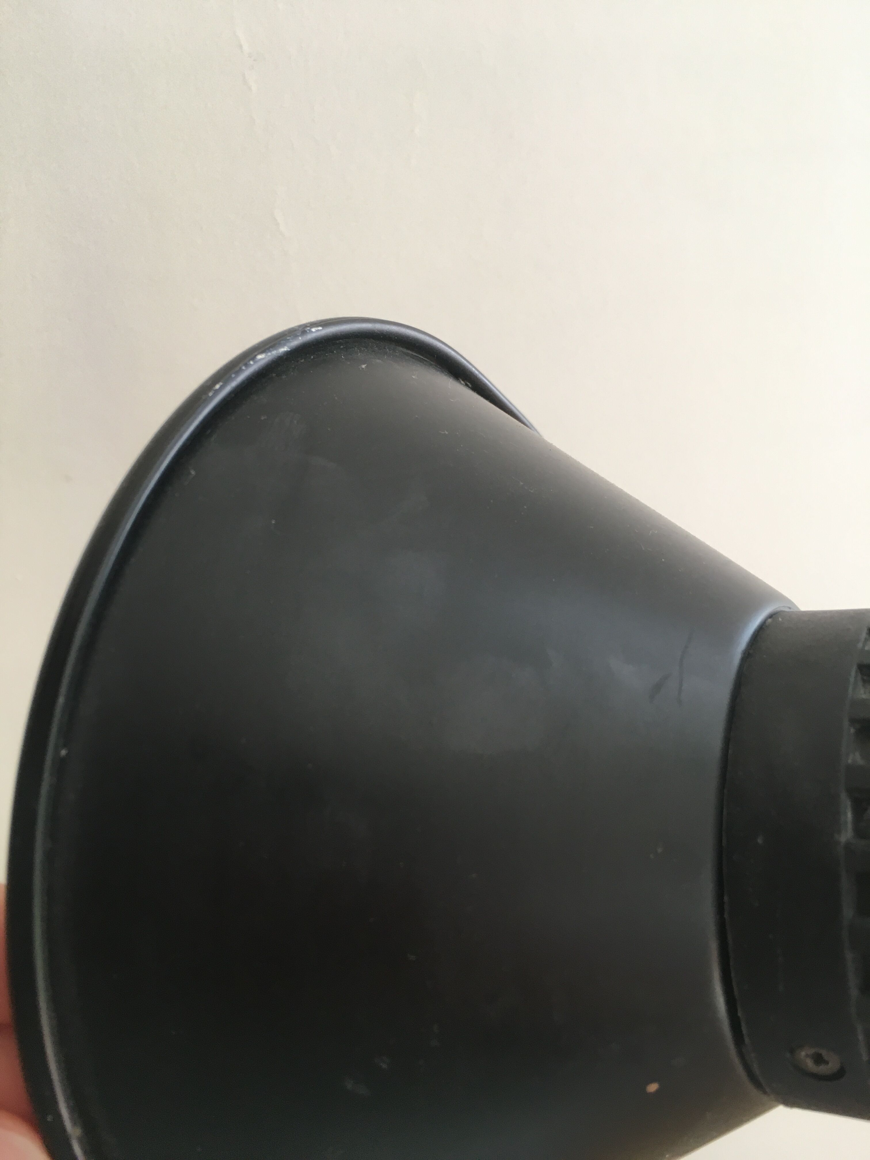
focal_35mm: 29
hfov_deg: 48.2
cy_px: 580
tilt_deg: -31.0
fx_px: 972
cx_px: 435
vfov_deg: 61.7
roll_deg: +1.9
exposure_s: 1/33
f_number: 2.2
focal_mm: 4.15
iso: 80
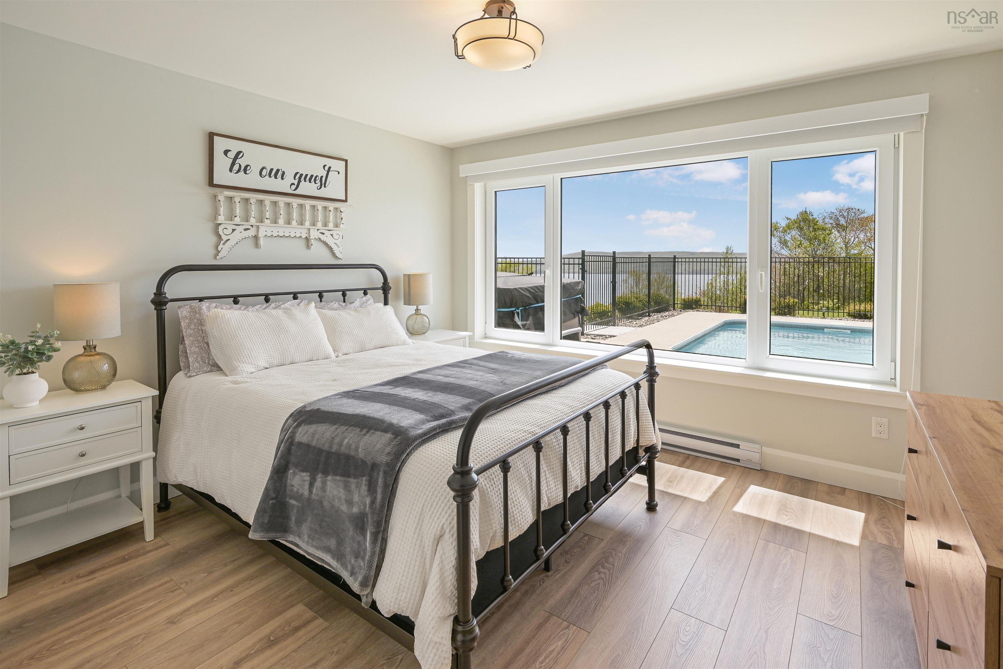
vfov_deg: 72.1
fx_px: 460
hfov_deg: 95.0
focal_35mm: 16
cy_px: 334
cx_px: 502
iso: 320
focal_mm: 16.5
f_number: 9
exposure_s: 1/320
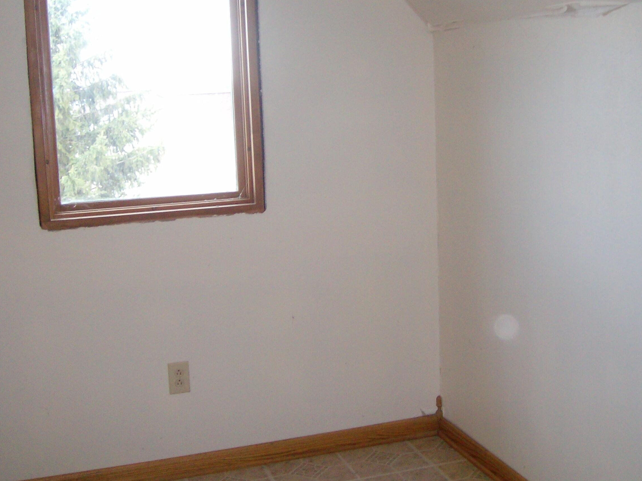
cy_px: 201
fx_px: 853
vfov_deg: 31.5
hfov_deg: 41.2
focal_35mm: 46
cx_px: 356
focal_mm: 5.8
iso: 200
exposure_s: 1/40
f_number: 2.8
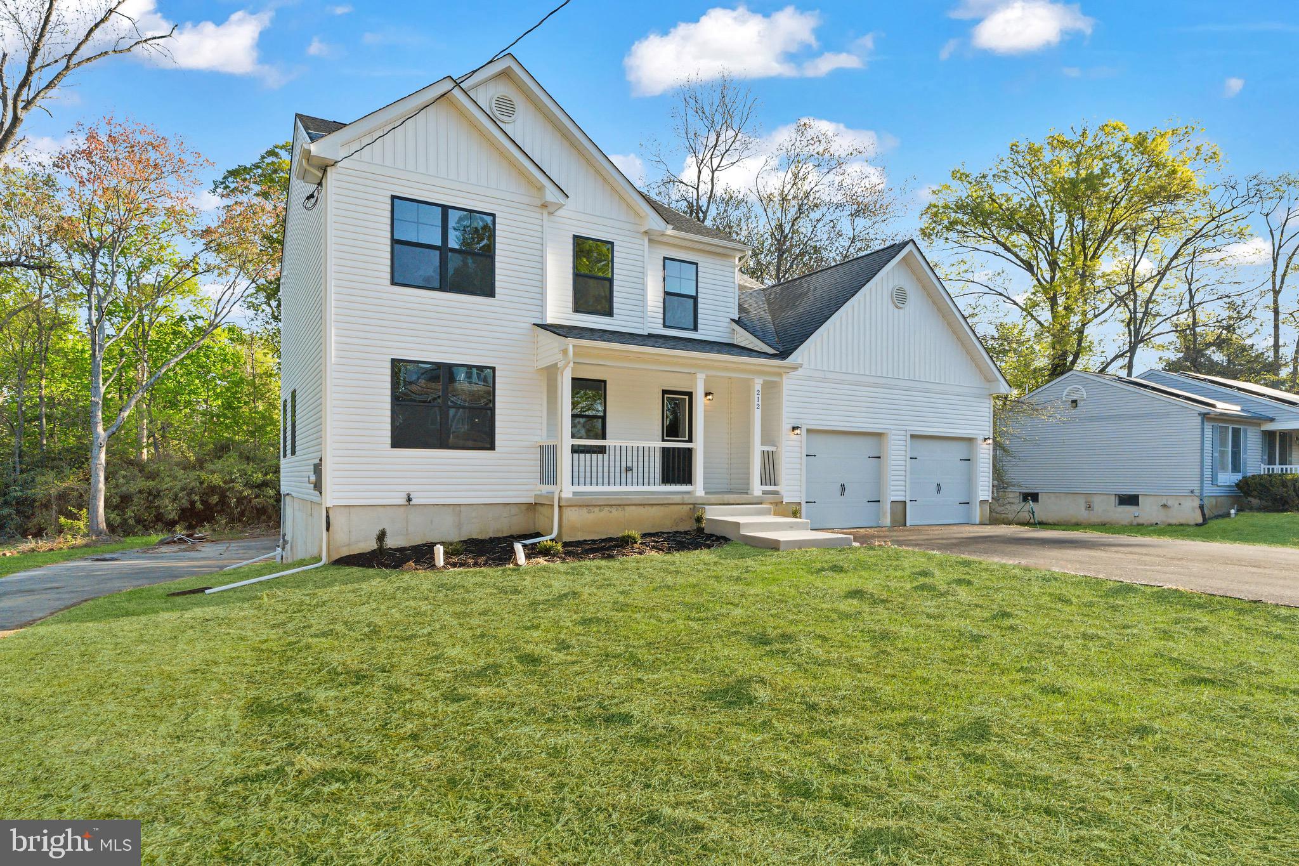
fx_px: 722
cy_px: 433
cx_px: 650
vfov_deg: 61.9
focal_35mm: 20
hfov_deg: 84.0
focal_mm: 20
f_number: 8
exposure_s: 1/1000
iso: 1600
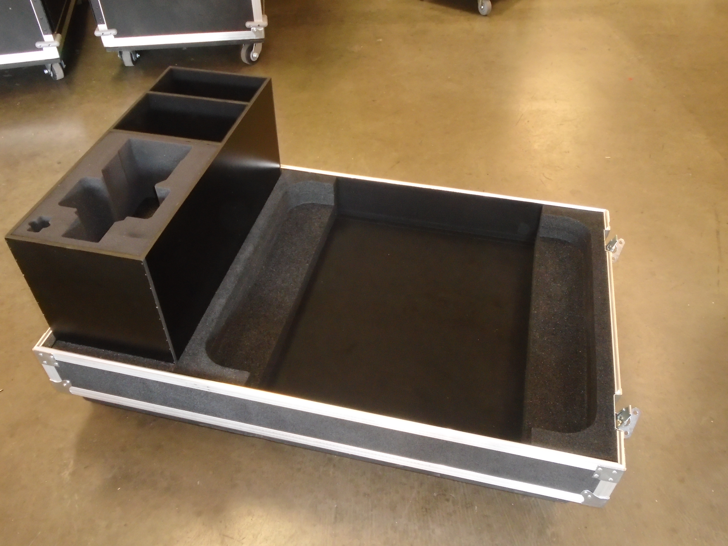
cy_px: 273
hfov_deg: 58.4
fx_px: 652
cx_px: 364
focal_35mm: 31
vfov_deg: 45.4
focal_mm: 5.5
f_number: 3.5
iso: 400
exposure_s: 1/40
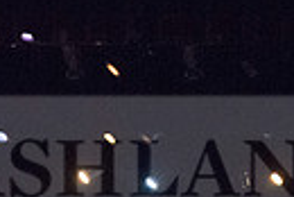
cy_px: 370
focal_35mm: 170
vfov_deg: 7.8
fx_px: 1390
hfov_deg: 11.4
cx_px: -206
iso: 4000
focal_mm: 38
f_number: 2.8
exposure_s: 1/160
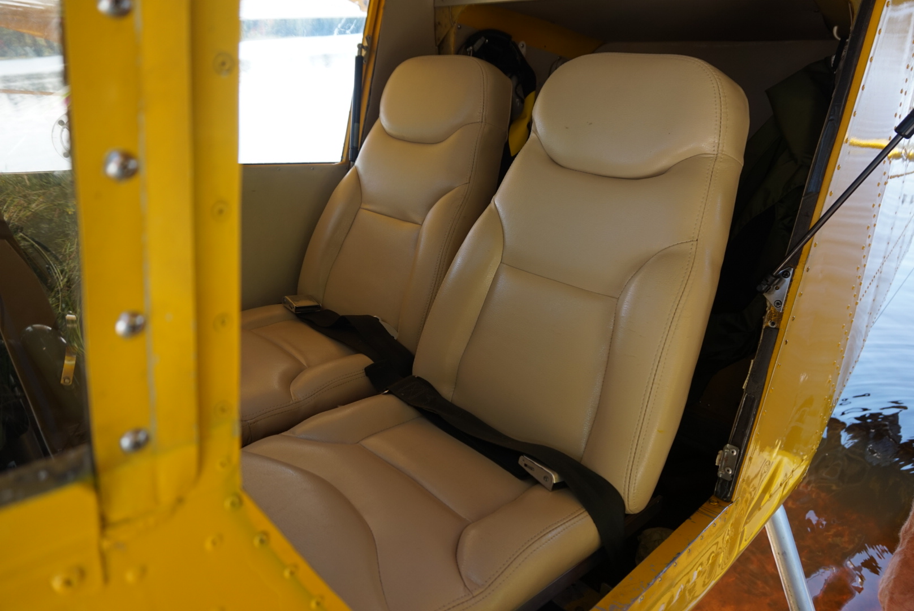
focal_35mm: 24
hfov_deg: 73.7
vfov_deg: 53.2
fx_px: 610
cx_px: 457
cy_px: 306
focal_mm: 16
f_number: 4
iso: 125
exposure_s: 1/160
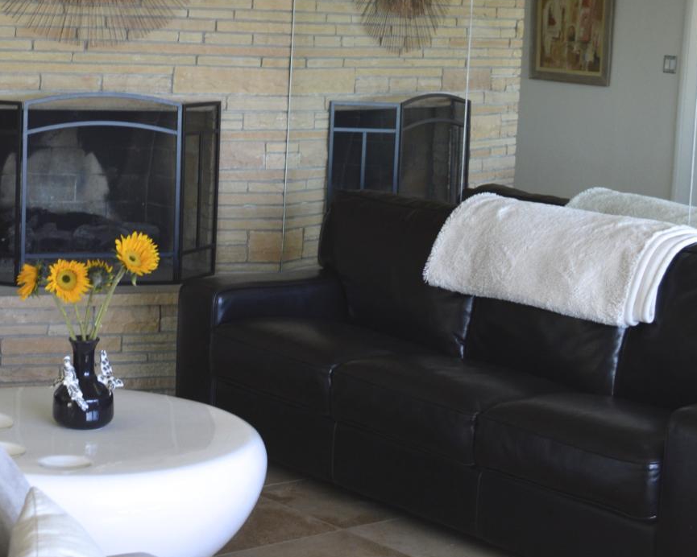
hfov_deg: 24.3
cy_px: 138
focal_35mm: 78
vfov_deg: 19.5
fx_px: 1609
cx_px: 225
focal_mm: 24
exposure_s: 1/15
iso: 400
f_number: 4
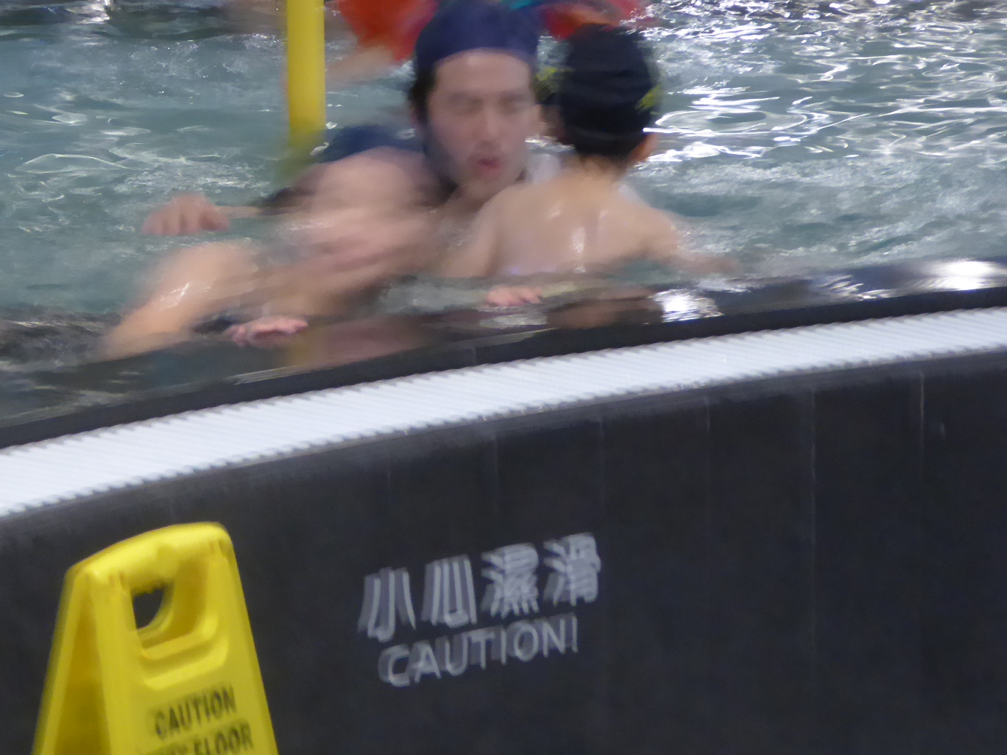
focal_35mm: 157
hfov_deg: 12.5
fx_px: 4566
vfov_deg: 9.4
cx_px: 104
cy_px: 153
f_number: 4.7
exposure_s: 1/5
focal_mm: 14.1
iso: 400
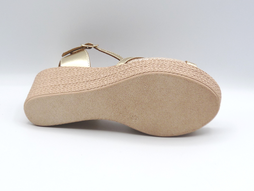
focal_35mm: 51
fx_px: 374
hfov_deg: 37.5
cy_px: 96
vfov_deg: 28.6
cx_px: 127
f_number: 4.5
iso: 100
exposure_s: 1/200
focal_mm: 5.2
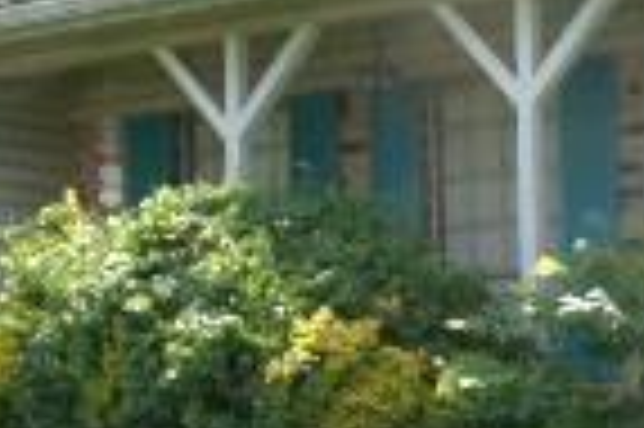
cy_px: 455
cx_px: 716
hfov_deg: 17.6
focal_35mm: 112
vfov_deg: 12.0
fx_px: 2001
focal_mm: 4.3
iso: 80
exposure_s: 1/420
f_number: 3.3
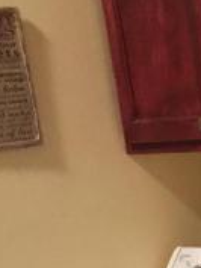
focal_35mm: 126
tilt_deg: -15.0
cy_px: 333
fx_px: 974
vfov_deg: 15.0
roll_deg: +7.3
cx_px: 329
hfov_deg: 11.2
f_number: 2.2
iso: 250
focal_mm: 4.15
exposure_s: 1/15
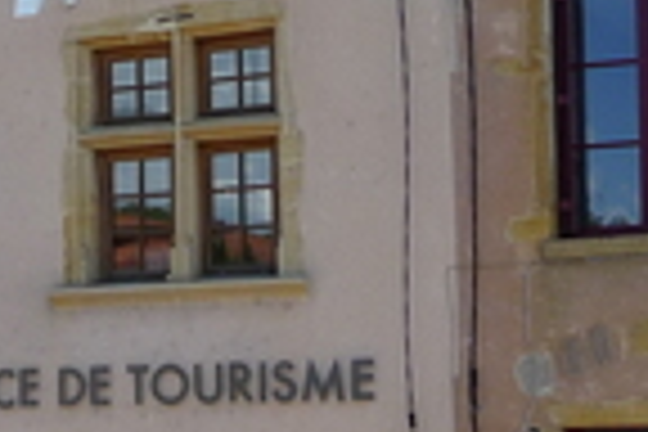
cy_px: 306
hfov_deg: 14.0
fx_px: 2538
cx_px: -196
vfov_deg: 9.7
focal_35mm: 141
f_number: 3.4
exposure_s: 1/400
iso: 100
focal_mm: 5
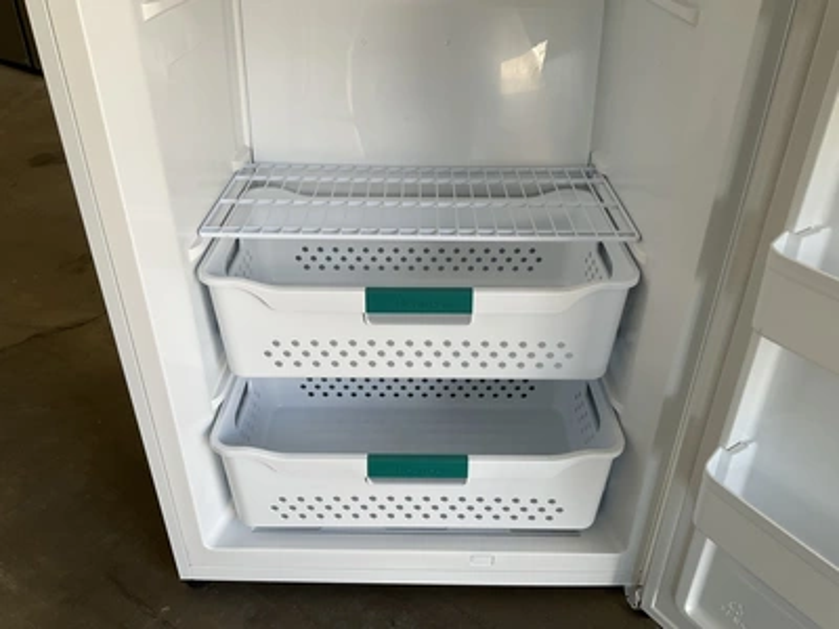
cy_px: 314
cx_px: 420
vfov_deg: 48.2
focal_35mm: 29
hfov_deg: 61.7
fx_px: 703
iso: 40
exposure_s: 1/122
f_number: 1.8
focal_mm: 3
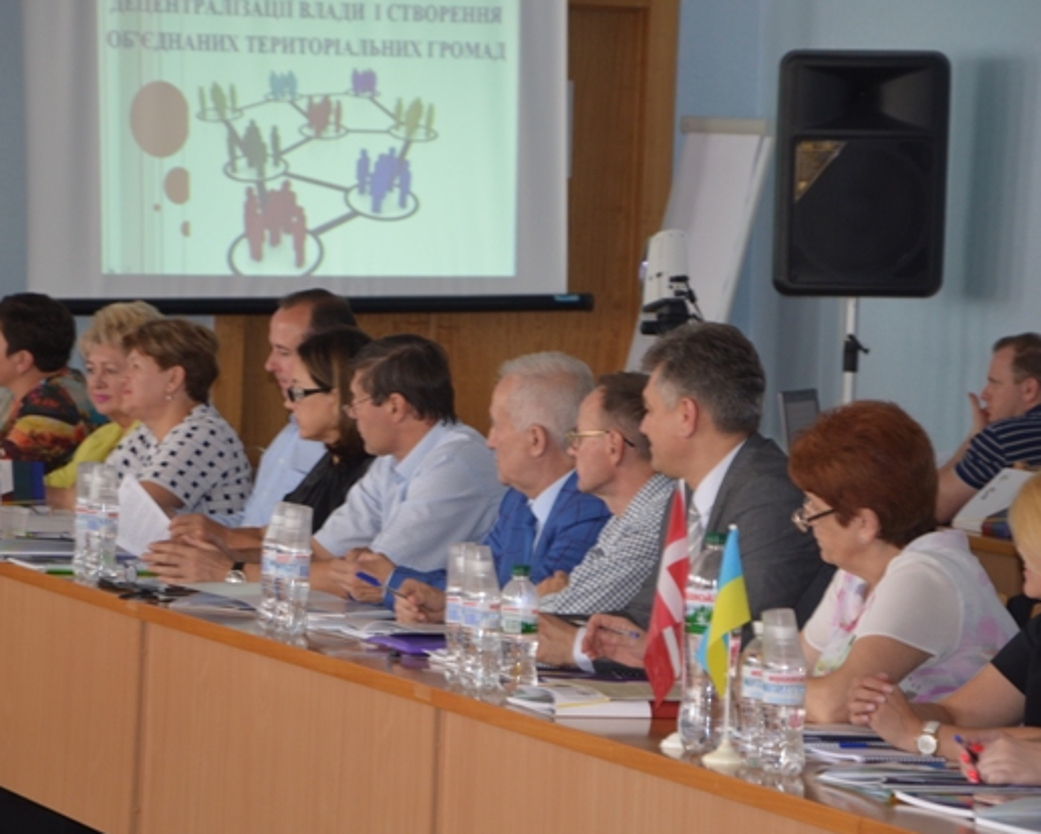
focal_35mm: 183
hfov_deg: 10.6
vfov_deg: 8.5
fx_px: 5627
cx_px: 526
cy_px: 409
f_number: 5.6
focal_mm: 105
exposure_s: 1/60
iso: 500
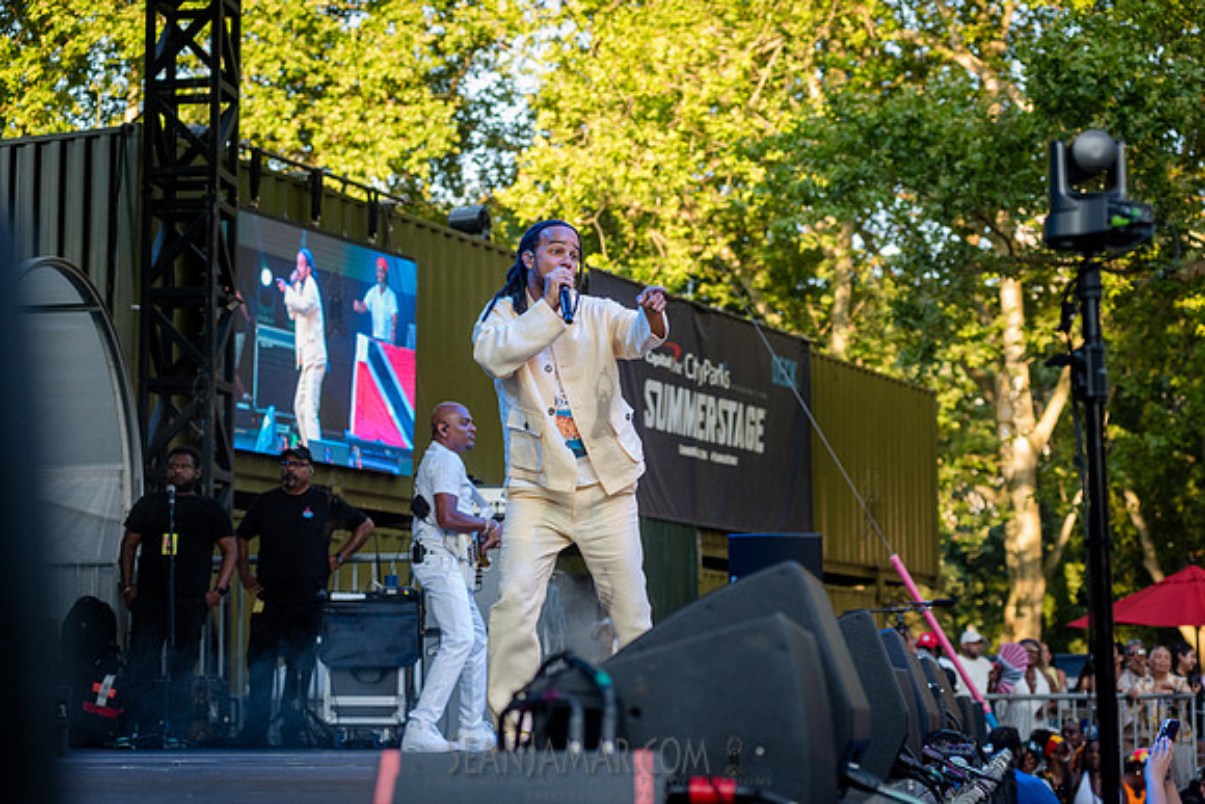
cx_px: 602
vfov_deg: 17.1
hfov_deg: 25.4
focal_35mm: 80
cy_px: 402
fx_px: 2678
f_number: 4.5
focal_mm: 80
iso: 1600
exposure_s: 1/800
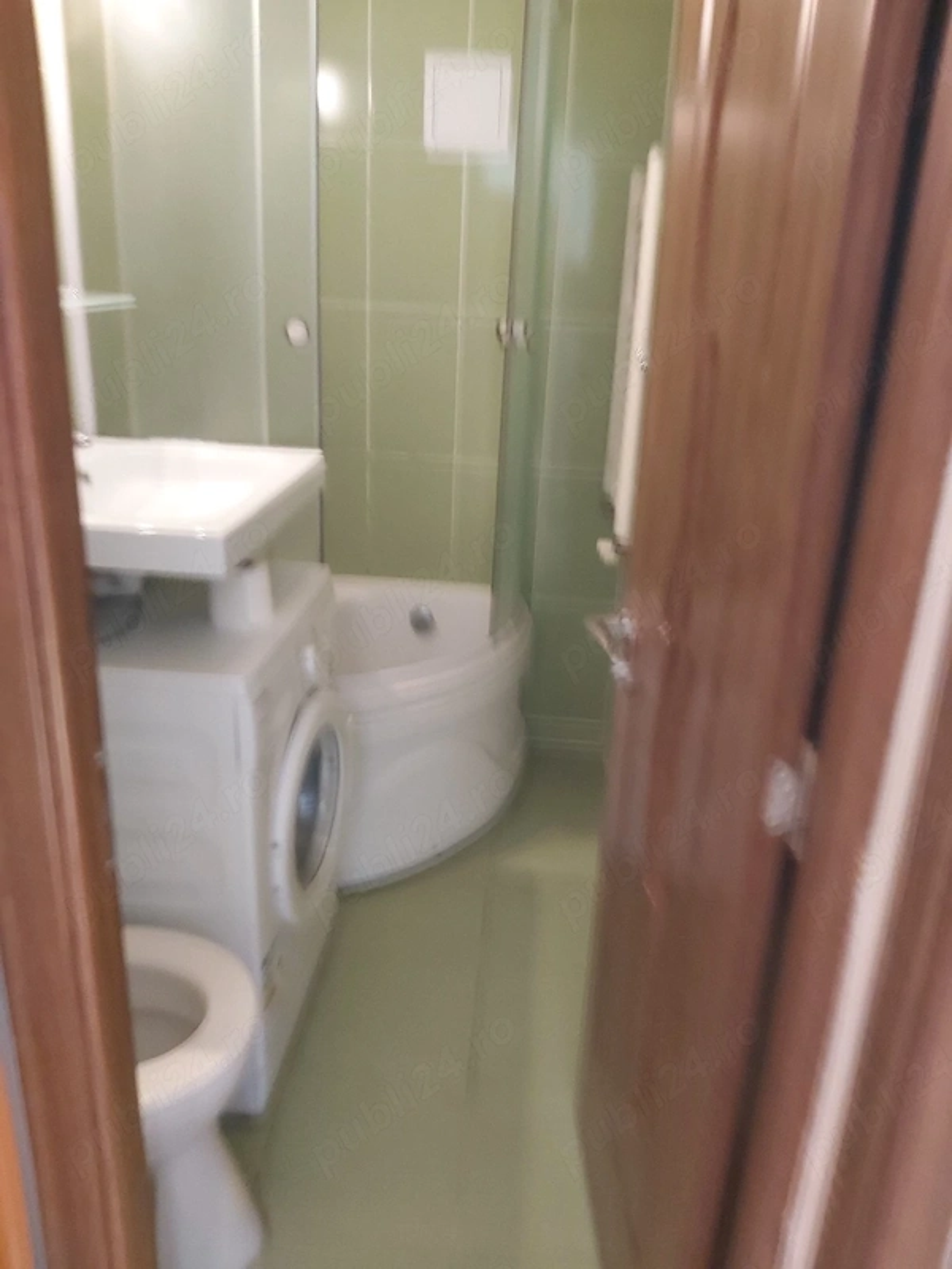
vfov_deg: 67.3
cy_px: 634
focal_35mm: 26
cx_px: 476
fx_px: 953
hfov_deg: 53.1
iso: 320
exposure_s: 1/33
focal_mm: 3.92
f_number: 1.7
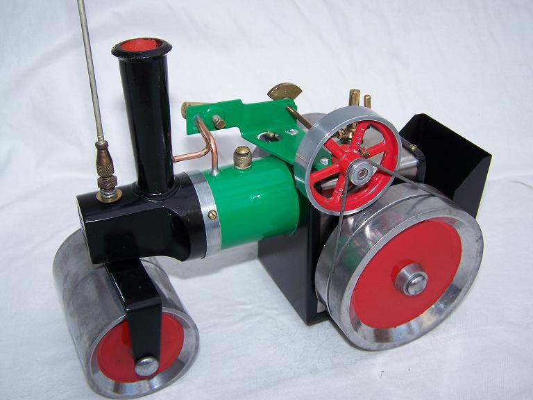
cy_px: 200
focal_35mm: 38
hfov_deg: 49.0
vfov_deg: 37.7
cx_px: 266
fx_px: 585
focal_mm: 6.3
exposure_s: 1/320
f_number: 2.8
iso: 64
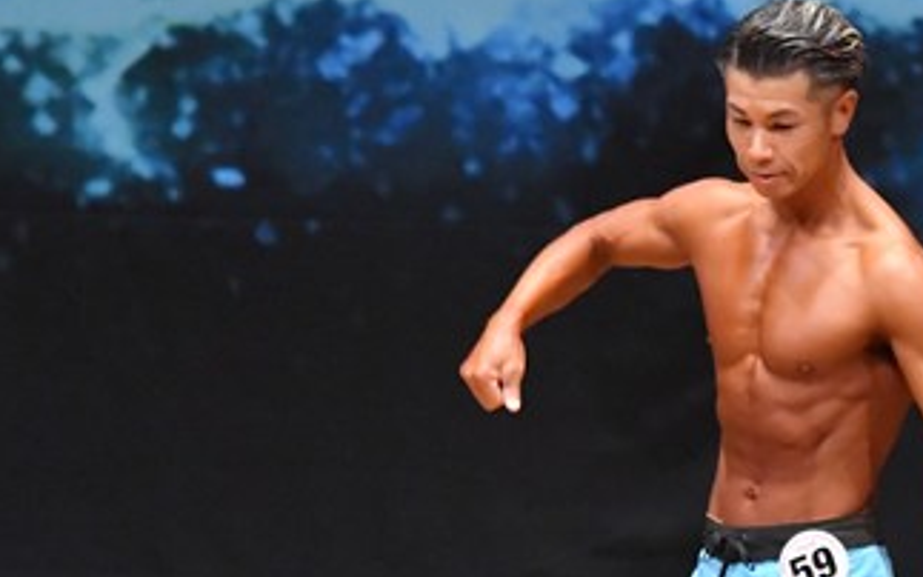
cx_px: 827
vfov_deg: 2.0
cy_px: 608
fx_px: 16580
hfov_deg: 3.2
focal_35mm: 659
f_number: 5.6
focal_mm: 180
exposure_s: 1/400
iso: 8000
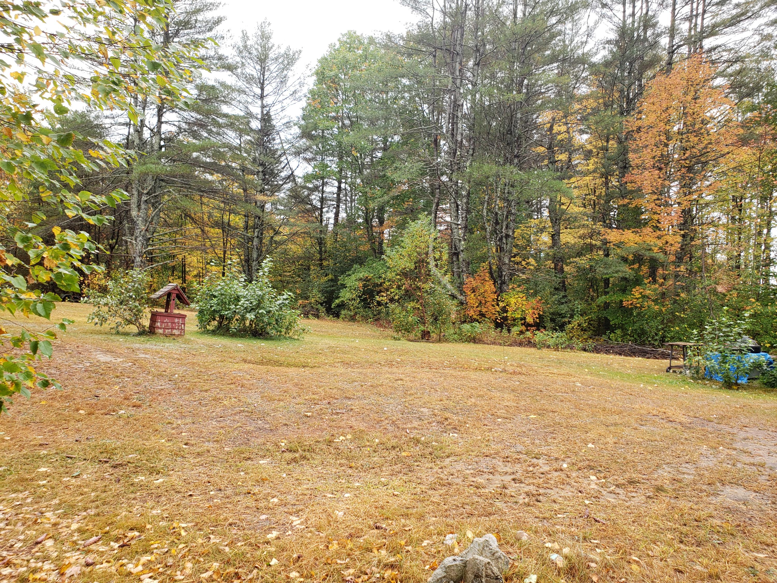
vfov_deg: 53.1
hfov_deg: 67.3
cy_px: 292
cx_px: 388
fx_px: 584
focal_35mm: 26
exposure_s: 1/120
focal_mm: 4.3
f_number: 2.4
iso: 50
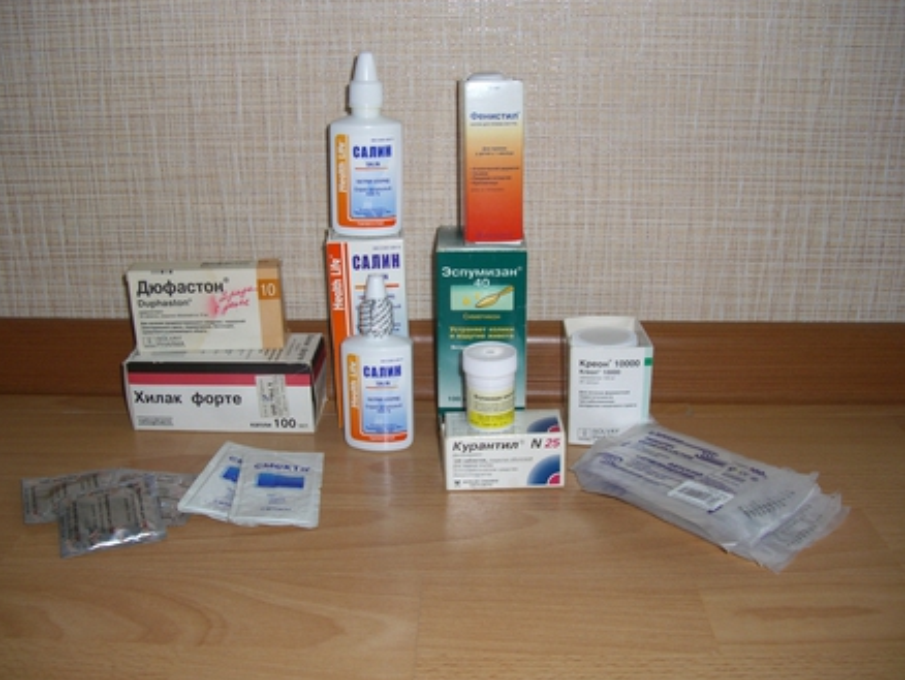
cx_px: 444
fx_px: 1020
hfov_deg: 47.8
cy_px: 335
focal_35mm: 39
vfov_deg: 36.9
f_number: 2.8
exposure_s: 1/60
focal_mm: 7.9
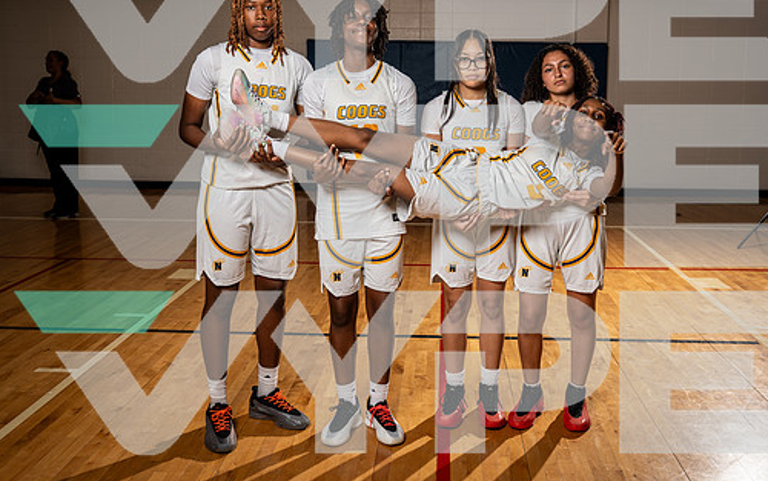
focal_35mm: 39
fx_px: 817
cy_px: 187
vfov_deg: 32.7
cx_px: 410
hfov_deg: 50.3
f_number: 5.6
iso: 125
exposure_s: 1/250
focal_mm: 33
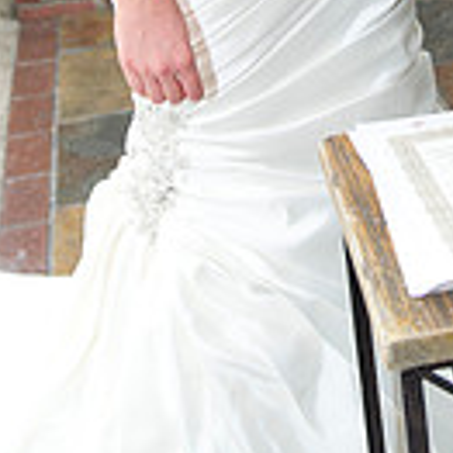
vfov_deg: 15.8
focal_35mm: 105
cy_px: -131
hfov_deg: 16.3
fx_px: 1555
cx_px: 417
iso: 800
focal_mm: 36
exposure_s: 1/160
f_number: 4
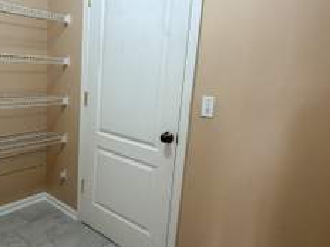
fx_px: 276
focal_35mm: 29
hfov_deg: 60.5
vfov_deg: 48.2
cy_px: 115
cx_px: 115
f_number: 2.2
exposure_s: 1/60
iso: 400
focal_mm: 2.22
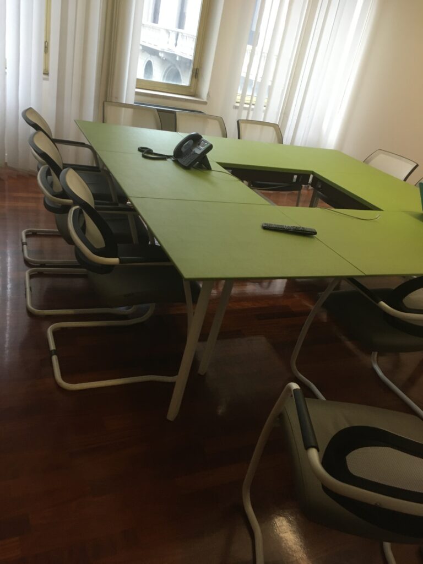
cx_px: 212
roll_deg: -11.0
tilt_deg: -26.1
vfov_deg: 61.7
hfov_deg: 48.2
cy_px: 282
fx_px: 472
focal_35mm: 29
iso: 160
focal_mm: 4.15
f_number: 2.2
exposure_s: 1/33
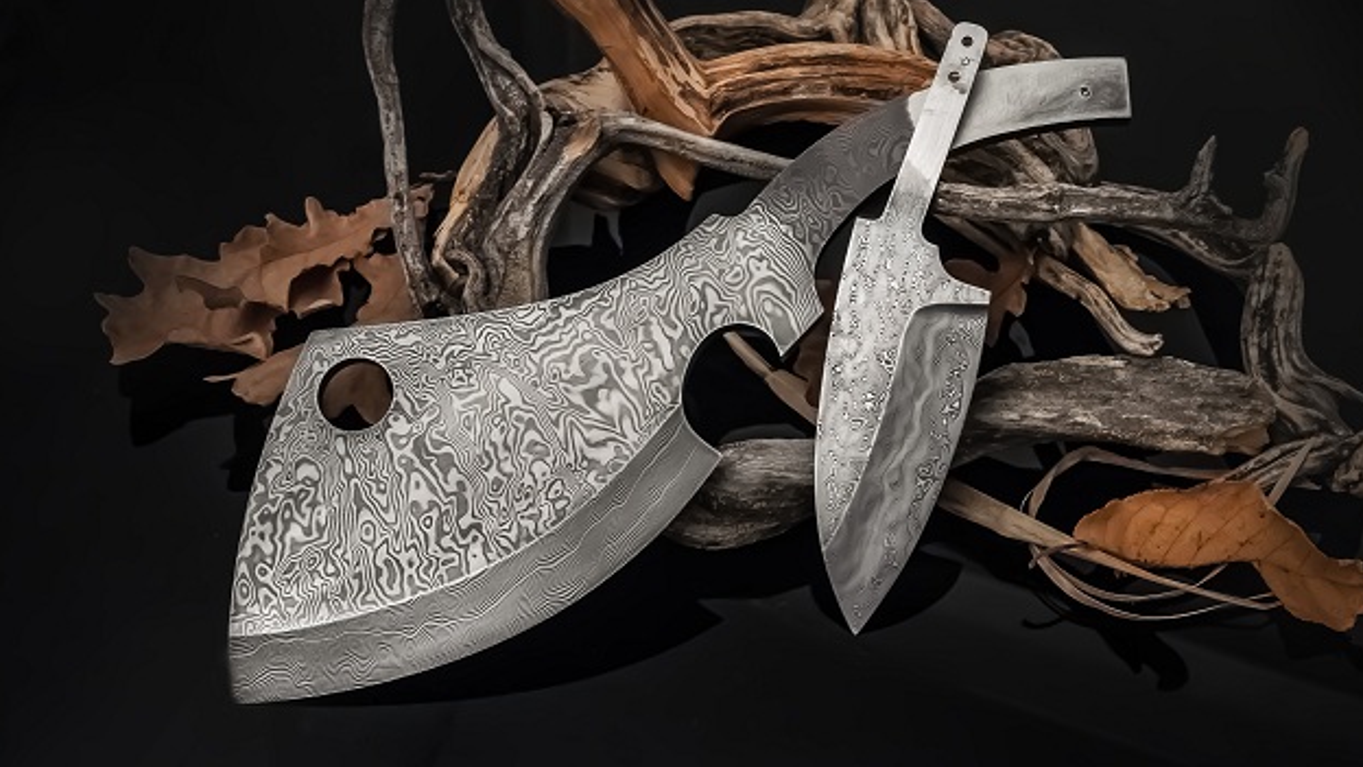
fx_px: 2638
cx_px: 684
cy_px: 387
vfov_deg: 16.5
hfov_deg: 29.0
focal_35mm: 73
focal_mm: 46
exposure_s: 1/100
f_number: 10
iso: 2000
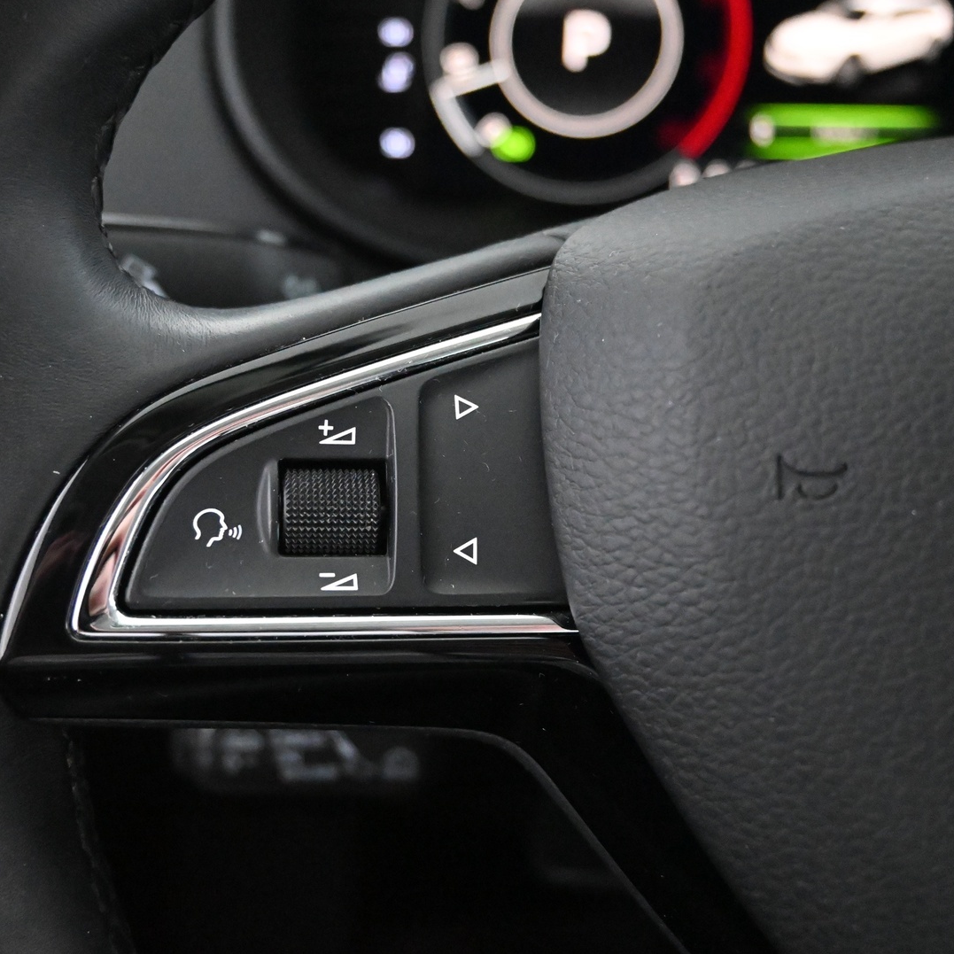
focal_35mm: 47
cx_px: 405
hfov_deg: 36.0
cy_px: 477
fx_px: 1464
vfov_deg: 36.1
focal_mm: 24.5
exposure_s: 1/40
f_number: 4.2
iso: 12800
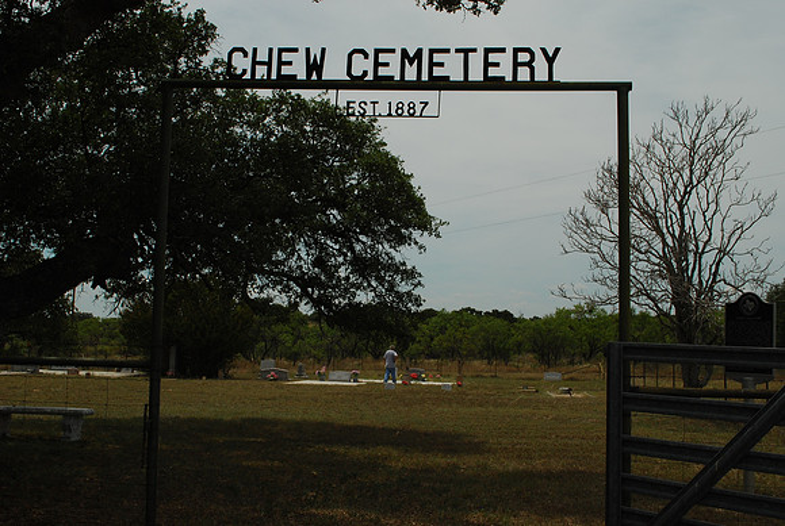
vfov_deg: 34.3
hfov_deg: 49.5
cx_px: 392
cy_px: 263
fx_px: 852
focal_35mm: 39
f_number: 18
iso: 200
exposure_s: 1/250
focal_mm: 26
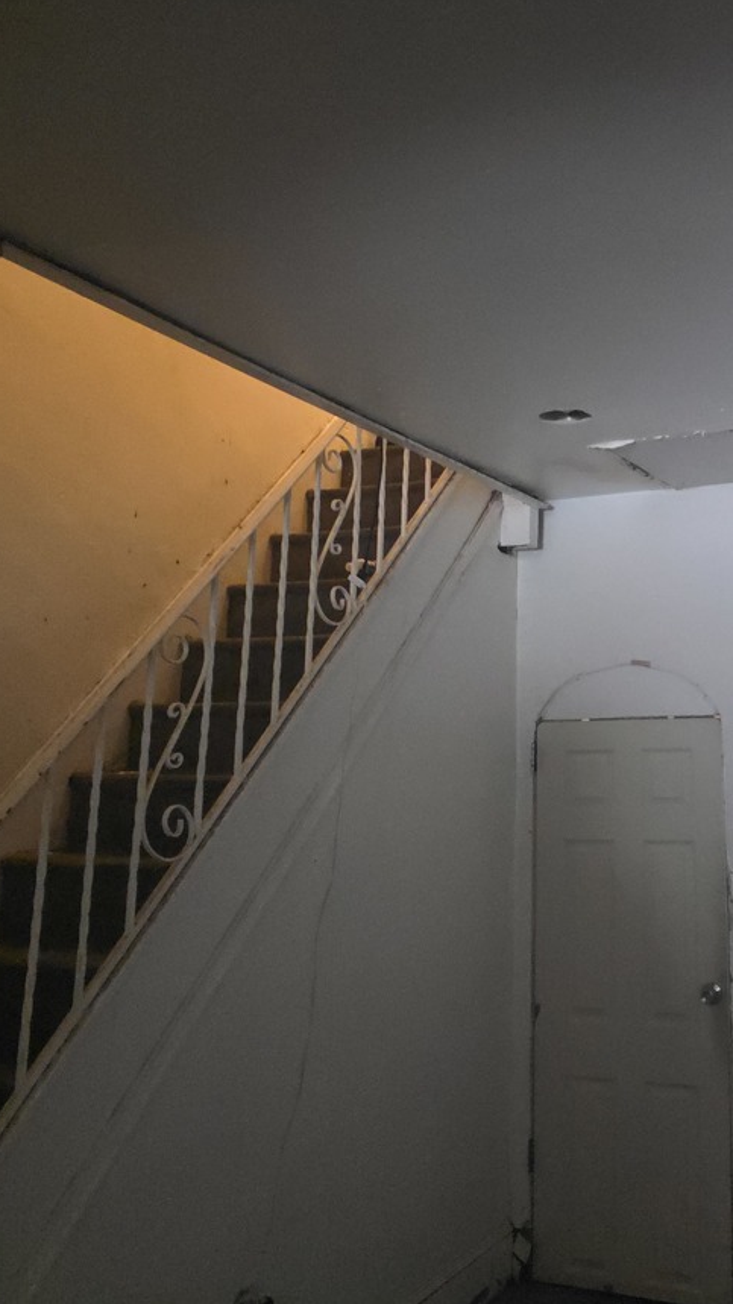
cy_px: 563
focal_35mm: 35
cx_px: 663
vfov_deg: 56.4
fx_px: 1210
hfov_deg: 32.0
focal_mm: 6.3
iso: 2000
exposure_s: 1/120
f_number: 1.7
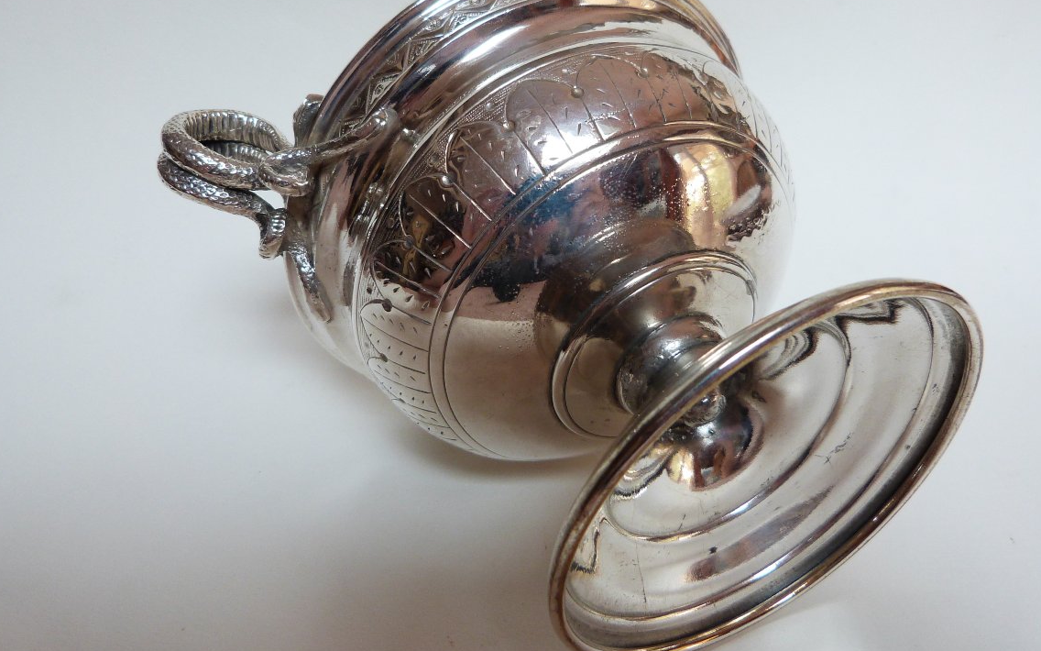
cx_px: 538
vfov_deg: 44.2
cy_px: 252
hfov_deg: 66.5
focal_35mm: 28
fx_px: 794
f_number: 2.8
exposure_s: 1/60
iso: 160
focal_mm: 4.5
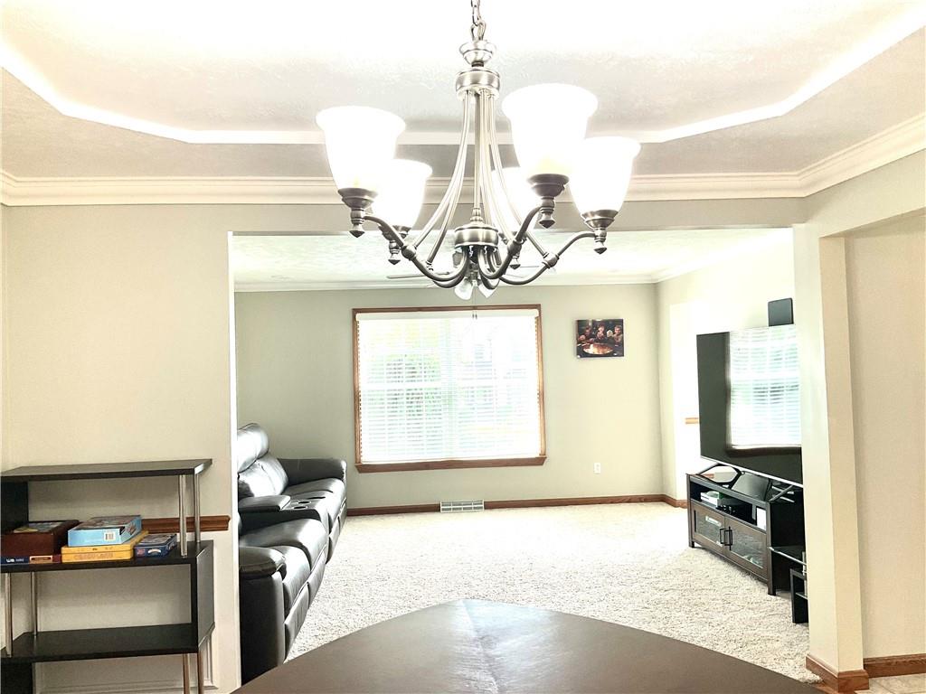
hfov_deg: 61.7
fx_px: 776
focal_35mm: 29
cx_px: 463
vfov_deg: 48.2
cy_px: 347
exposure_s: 1/120
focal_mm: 3
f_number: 1.8
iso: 50
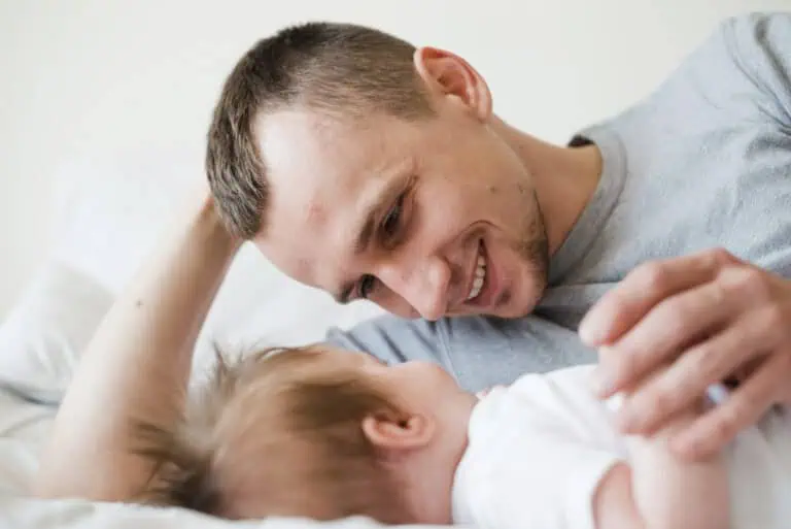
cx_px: 396
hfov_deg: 39.6
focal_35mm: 50
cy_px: 264
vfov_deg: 27.0
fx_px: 1099
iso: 160
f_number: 2.8
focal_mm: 50
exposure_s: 1/125
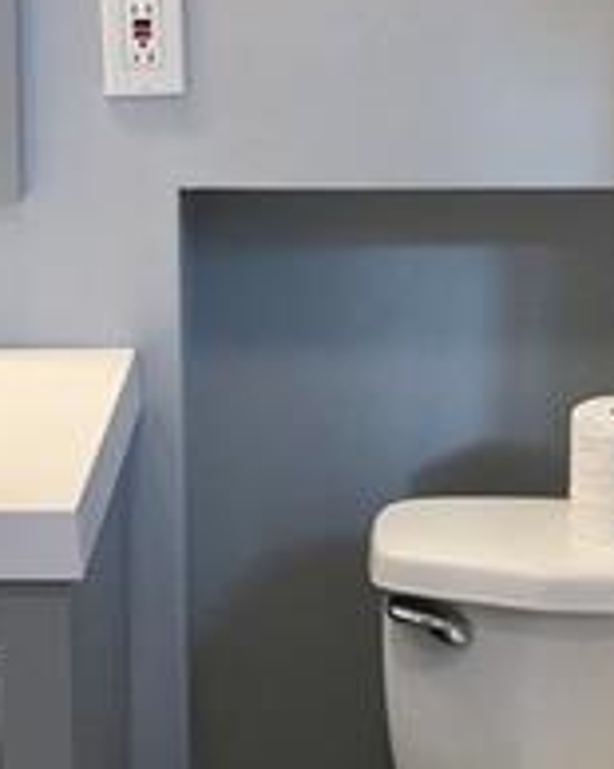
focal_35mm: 108
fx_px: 2455
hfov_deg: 14.2
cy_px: 329
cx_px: 166
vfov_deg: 17.8
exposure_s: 1/24
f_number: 1.8
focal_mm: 4
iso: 40
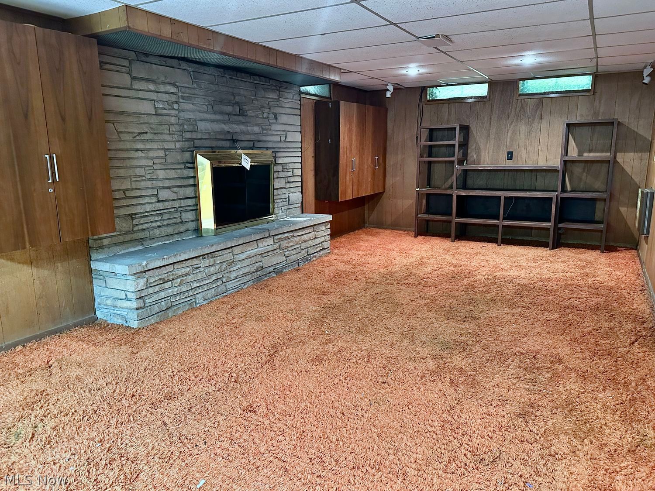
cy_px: 246
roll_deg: +1.7
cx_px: 328
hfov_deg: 71.6
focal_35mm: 24
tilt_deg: -12.0
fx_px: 454
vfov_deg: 56.8
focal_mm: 6.86
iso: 640
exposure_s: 1/40
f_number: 1.78
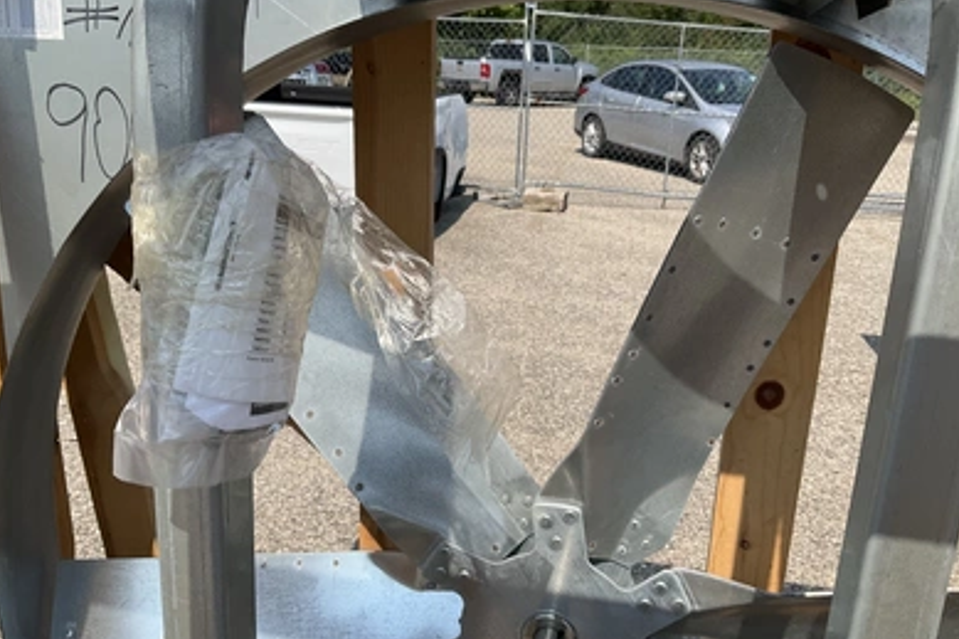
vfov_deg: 42.3
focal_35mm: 31
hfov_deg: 60.3
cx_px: 486
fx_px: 825
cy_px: 336
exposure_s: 1/2320
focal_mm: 3
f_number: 1.8
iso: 25
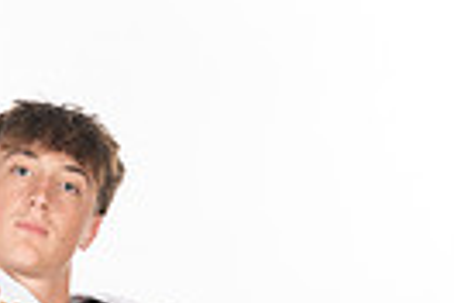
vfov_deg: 6.9
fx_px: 2371
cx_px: 58
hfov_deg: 10.9
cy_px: 733
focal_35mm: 188
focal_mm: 55
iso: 640
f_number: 8
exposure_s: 1/400
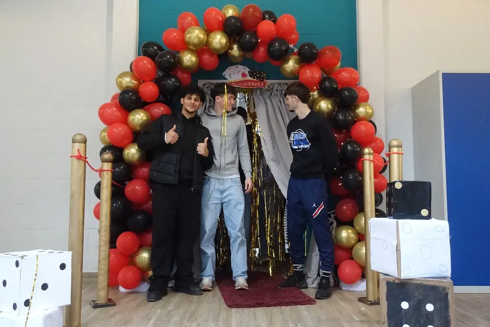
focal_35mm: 31
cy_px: 164
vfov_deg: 42.3
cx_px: 245
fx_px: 422
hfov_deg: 60.3
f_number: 2.5
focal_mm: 11.22
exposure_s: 1/160
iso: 4000
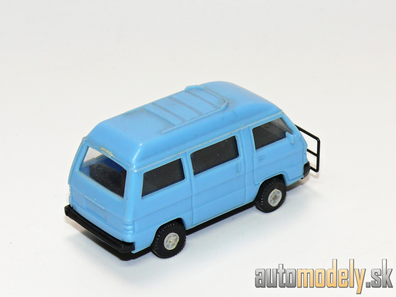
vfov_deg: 10.4
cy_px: 148
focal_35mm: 143
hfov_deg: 13.8
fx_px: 1636
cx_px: 198
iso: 100
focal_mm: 17
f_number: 4
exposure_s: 1/30
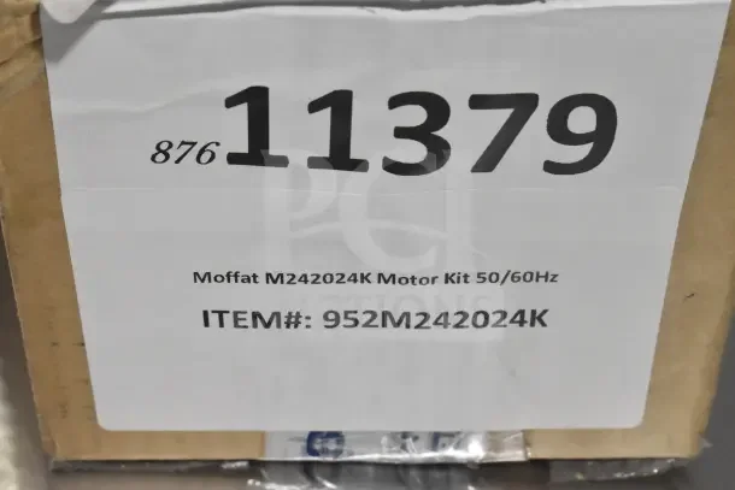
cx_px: 368
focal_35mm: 82
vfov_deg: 16.6
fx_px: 1685
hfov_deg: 24.6
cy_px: 245
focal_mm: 55
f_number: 9
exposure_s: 1/320
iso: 6400
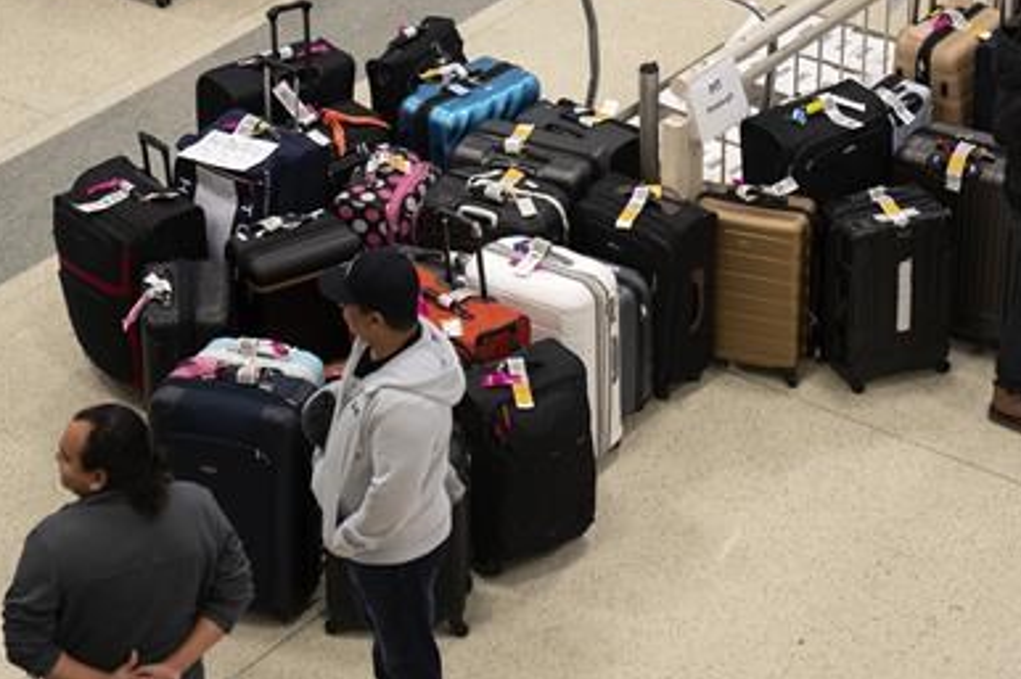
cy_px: 157
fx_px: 3345
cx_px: 590
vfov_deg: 11.6
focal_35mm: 118
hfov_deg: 17.3
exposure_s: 1/200
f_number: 2.8
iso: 1600
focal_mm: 70
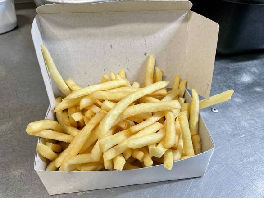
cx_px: 132
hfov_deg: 67.3
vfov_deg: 53.1
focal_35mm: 26
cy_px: 99
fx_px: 198
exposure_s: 1/60
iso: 64
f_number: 1.6
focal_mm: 4.2
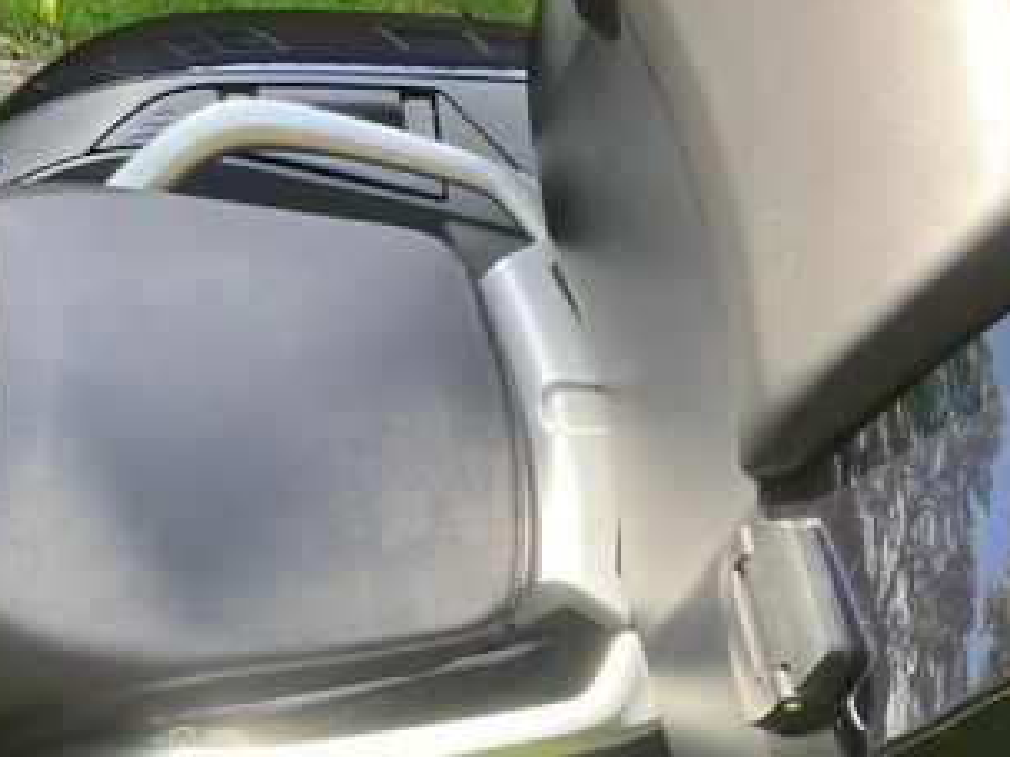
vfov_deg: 24.8
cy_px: 438
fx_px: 1721
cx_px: 169
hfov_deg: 31.6
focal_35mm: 59
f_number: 1.8
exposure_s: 1/113
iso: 25
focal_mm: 3.99
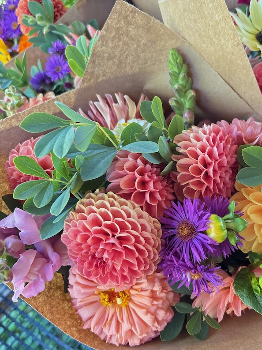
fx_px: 353
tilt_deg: -42.1
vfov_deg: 52.6
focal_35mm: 35
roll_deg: -1.7
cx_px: 176
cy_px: 165
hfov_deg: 40.1
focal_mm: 5.96
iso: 200
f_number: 1.6
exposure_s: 1/60
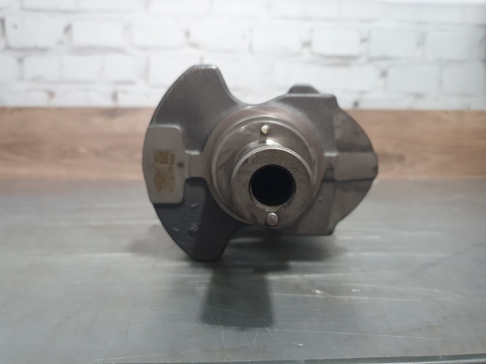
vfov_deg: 53.0
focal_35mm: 26
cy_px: 182
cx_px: 243
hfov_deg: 67.3
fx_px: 365
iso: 400
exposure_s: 1/50
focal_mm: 4.32
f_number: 1.5
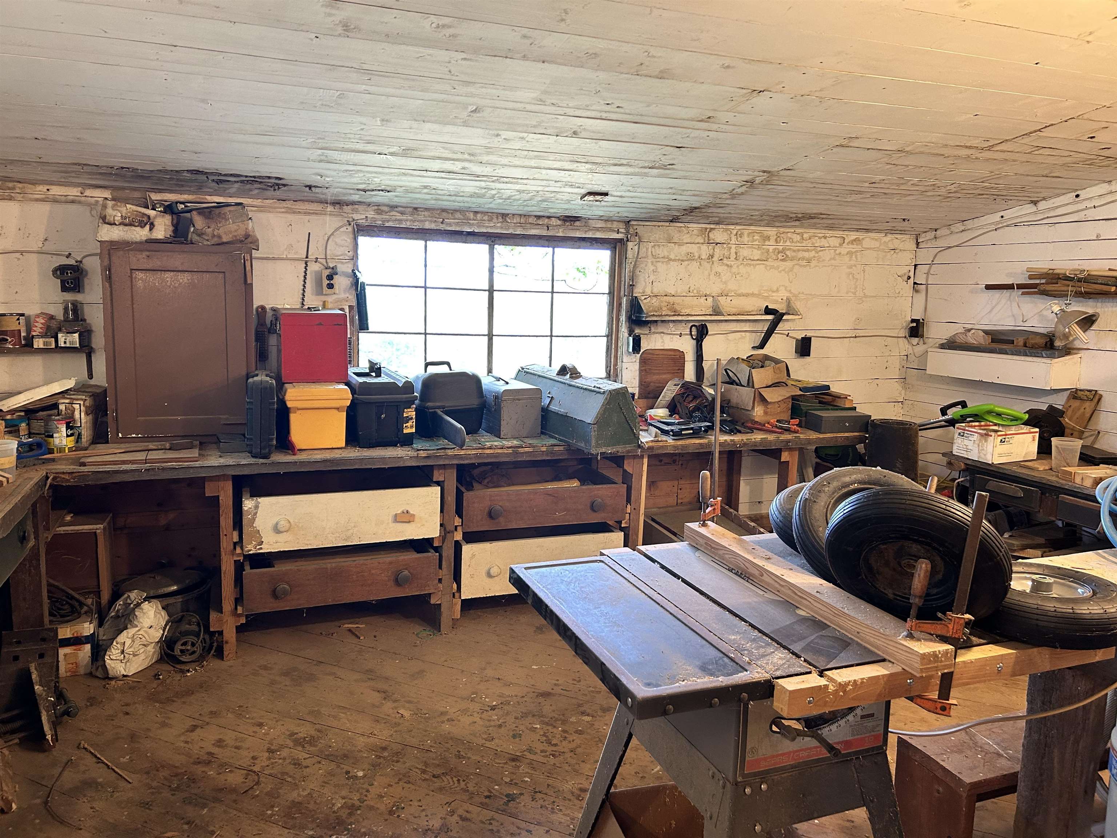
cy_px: 419
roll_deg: -1.9
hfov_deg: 67.3
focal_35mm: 26
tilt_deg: -7.6
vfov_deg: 53.1
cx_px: 558
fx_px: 839
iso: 160
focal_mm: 5.7
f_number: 1.5
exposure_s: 1/60
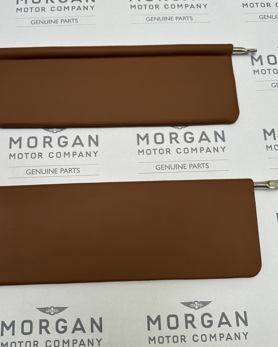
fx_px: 298
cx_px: 118
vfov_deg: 60.4
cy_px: 164
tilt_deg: -75.9
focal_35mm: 29
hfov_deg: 49.8
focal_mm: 6.86
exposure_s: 1/364
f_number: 1.78
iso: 80
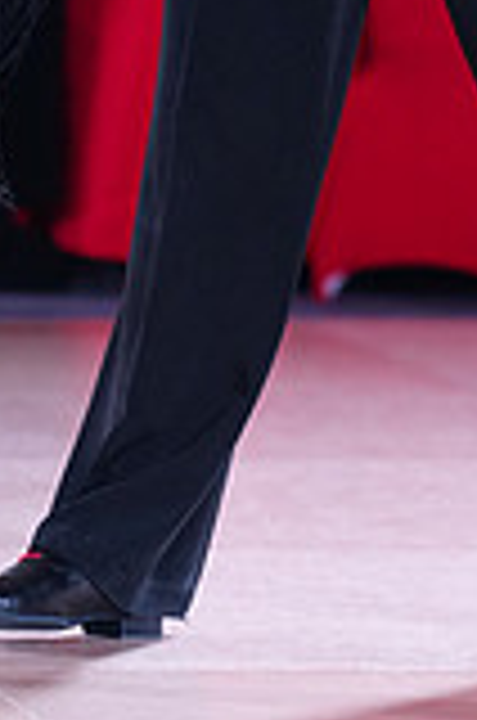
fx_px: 9721
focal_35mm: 487
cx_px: 61
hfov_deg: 2.8
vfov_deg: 4.2
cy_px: -171
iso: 2000
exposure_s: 1/500
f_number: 2.8
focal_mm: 134
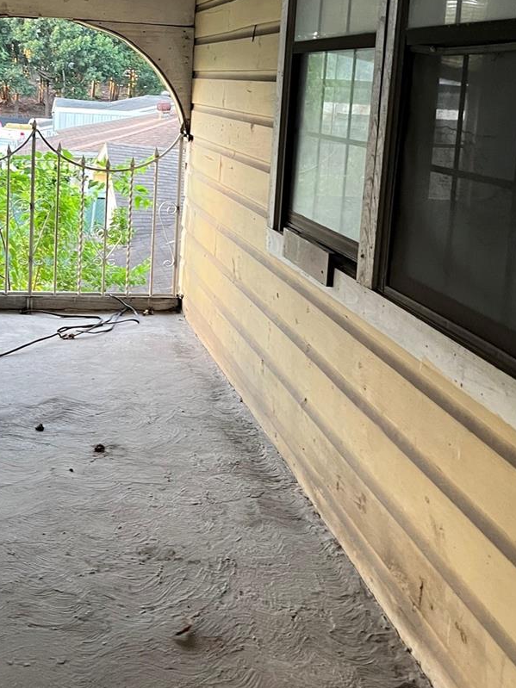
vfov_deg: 37.6
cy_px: 210
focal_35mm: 50
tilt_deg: -5.8
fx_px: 994
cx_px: 126
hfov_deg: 28.6
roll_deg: -3.3
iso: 200
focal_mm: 5.1
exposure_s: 1/60
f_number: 1.6
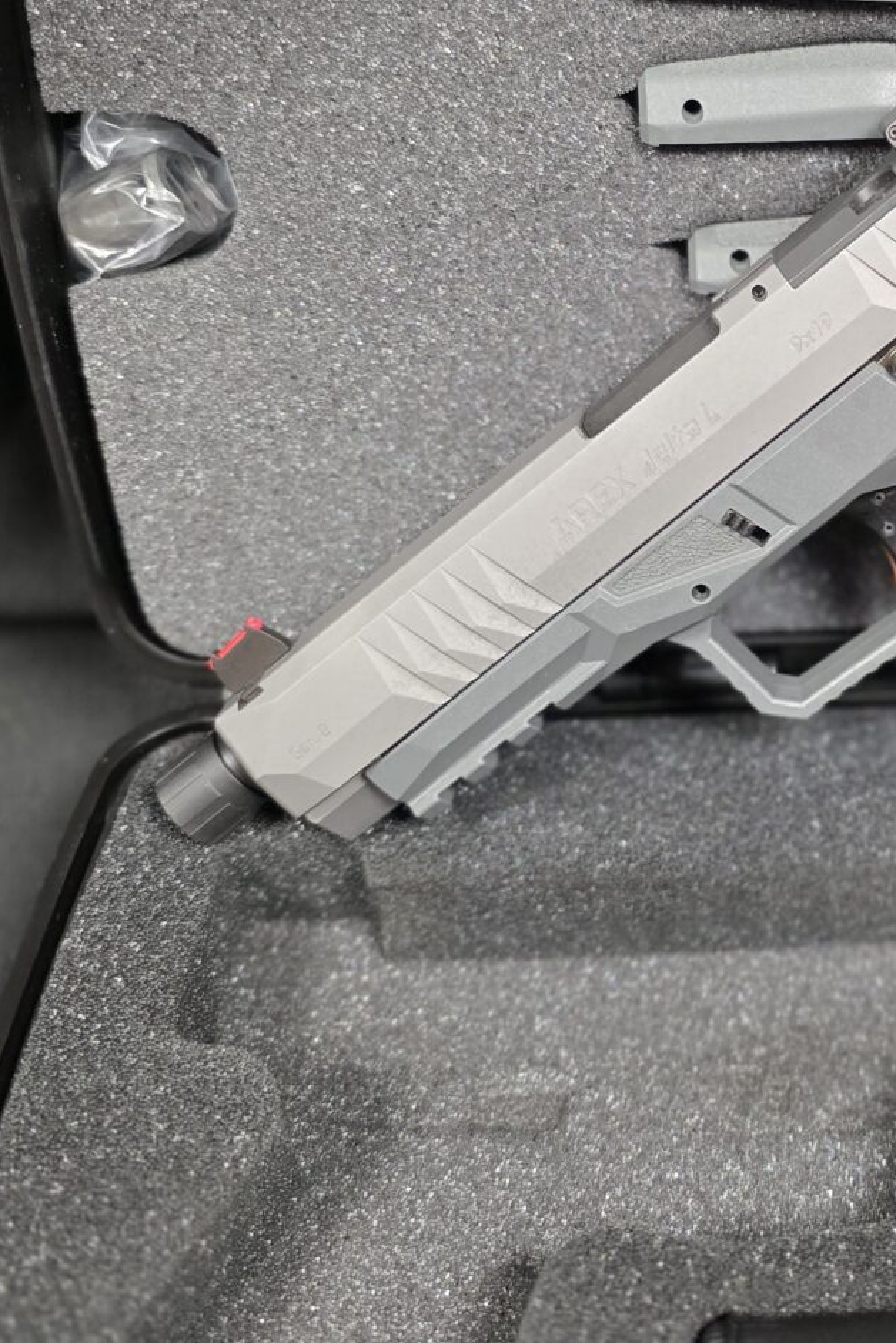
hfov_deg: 24.6
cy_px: 476
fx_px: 1941
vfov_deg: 37.9
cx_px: 922
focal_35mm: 52
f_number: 1.7
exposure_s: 1/100
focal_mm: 6.3
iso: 800
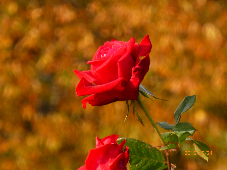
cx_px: 114
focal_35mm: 924
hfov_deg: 2.1
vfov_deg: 1.6
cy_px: 85
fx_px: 6059
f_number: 6.4
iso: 100
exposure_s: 1/100
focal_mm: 86
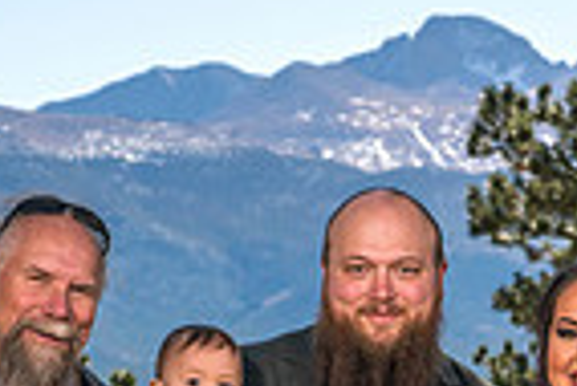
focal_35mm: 204
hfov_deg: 10.0
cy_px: 729
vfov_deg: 6.6
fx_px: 3273
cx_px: 630
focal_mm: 50
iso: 250
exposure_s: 1/2000
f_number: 5
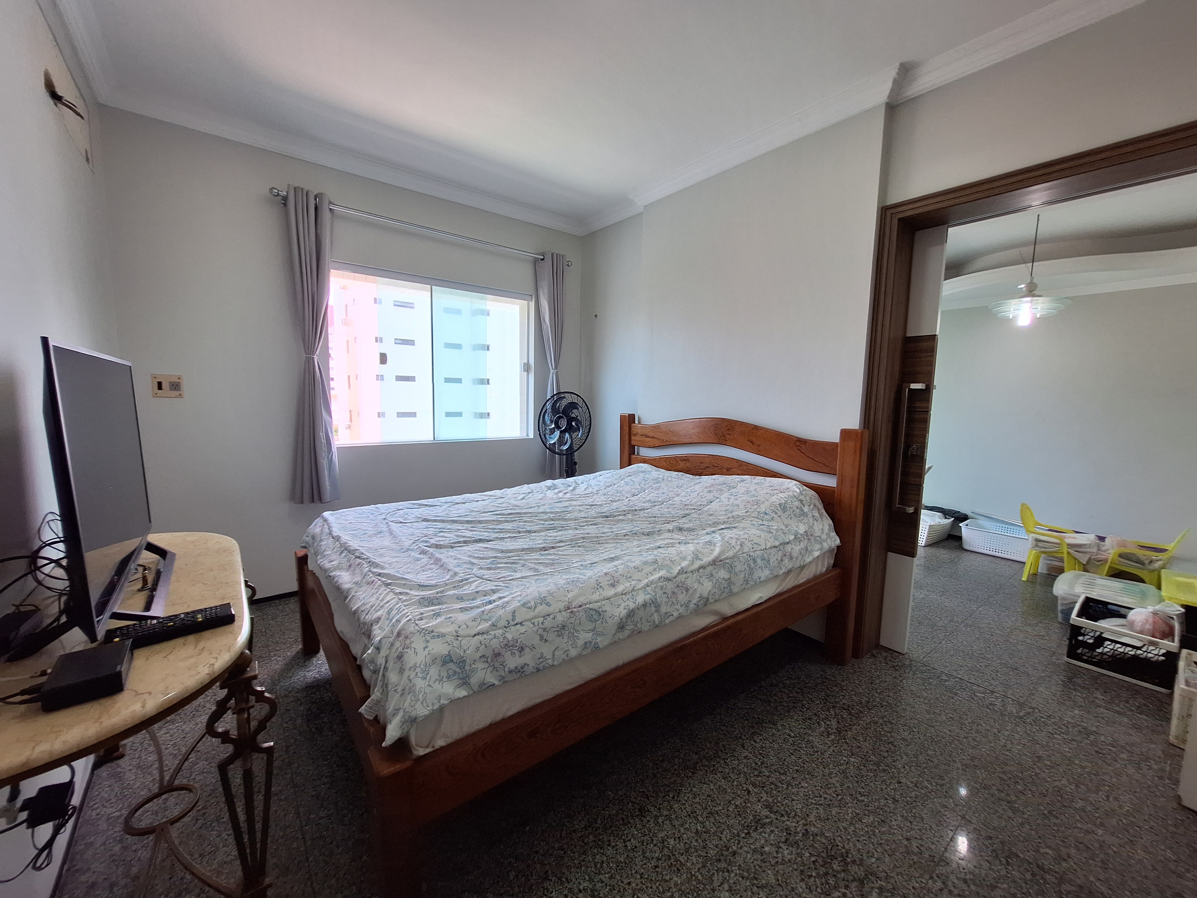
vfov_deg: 89.9
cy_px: 449
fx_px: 450
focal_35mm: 13
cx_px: 598
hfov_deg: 106.2
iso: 64
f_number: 2.2
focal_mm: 1.74
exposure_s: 1/120
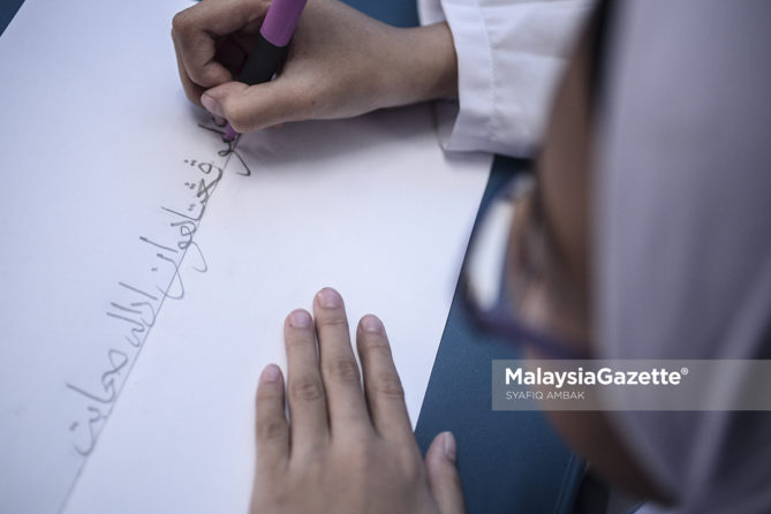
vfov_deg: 24.2
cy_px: 257
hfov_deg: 35.6
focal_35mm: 56
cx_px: 383
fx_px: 1199
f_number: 4
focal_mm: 55
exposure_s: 1/125
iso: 1600
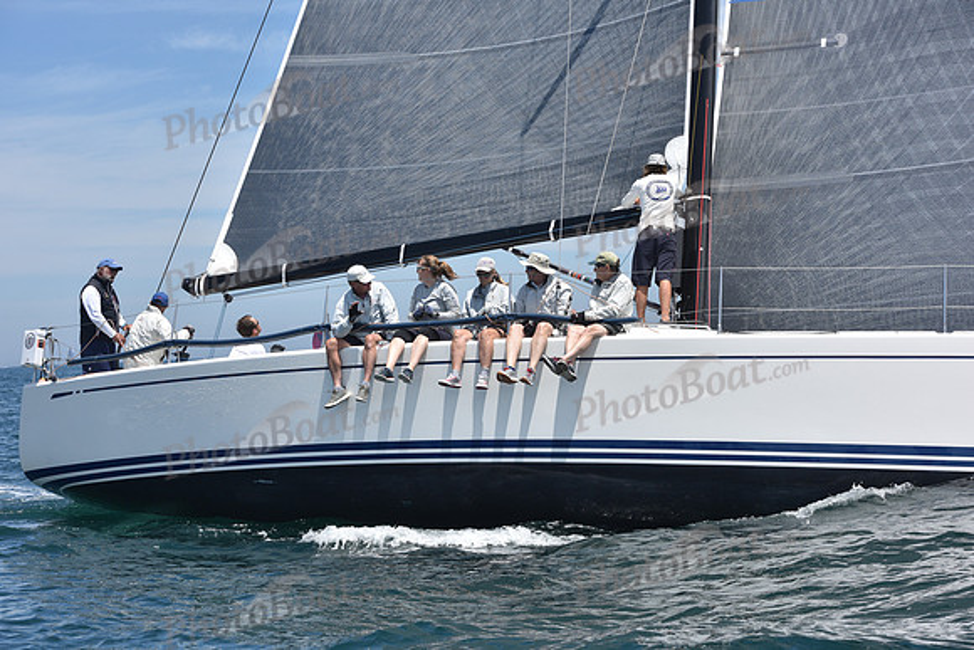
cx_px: 487
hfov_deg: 28.8
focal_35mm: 70
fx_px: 1894
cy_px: 325
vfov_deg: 19.5
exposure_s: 1/800
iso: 250
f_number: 10
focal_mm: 70
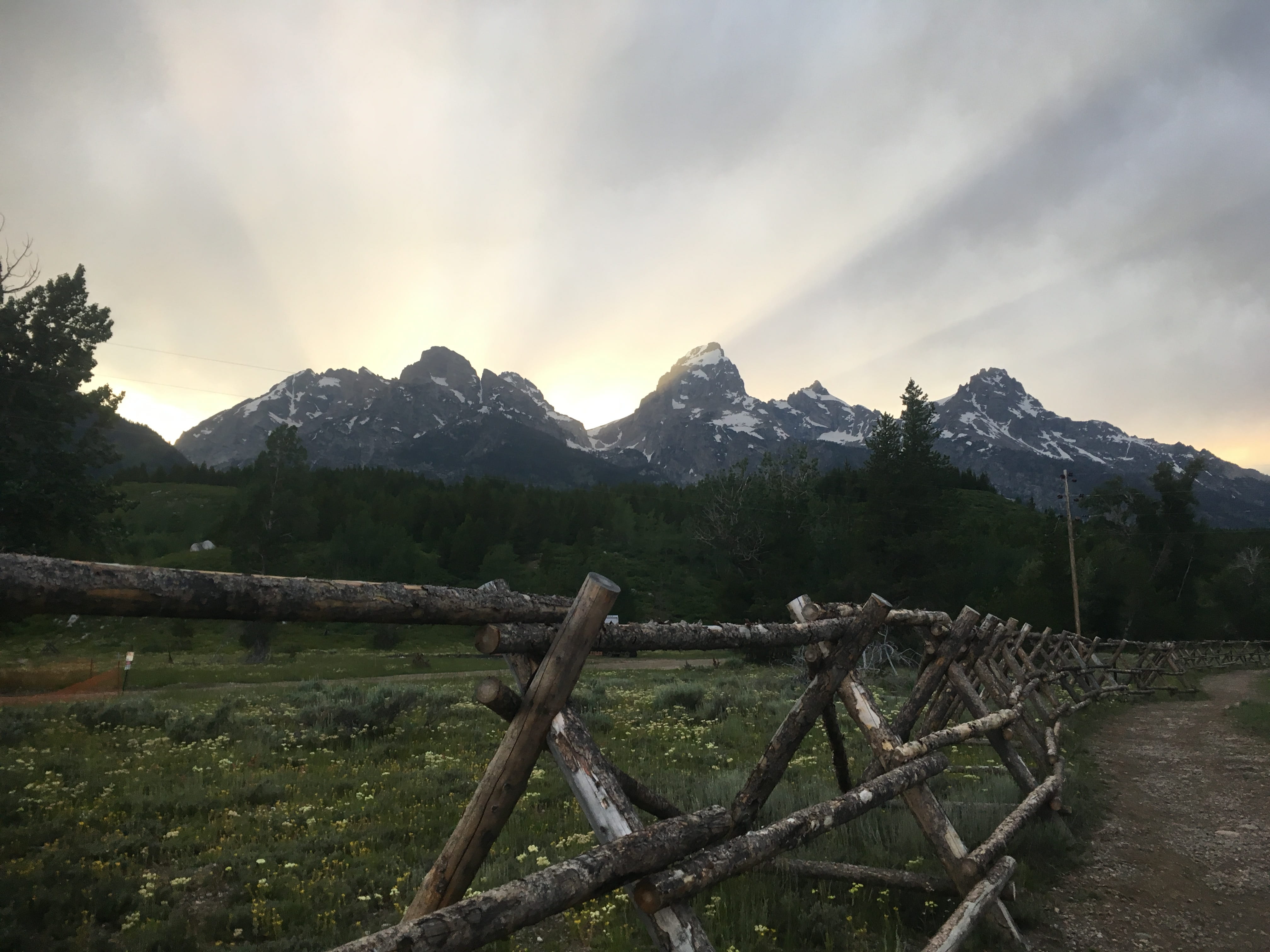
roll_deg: -1.1
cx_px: 635
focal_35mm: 29
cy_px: 476
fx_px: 1064
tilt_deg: +8.2
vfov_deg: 48.2
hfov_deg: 61.7
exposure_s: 1/40
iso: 25
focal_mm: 4.15
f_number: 2.2
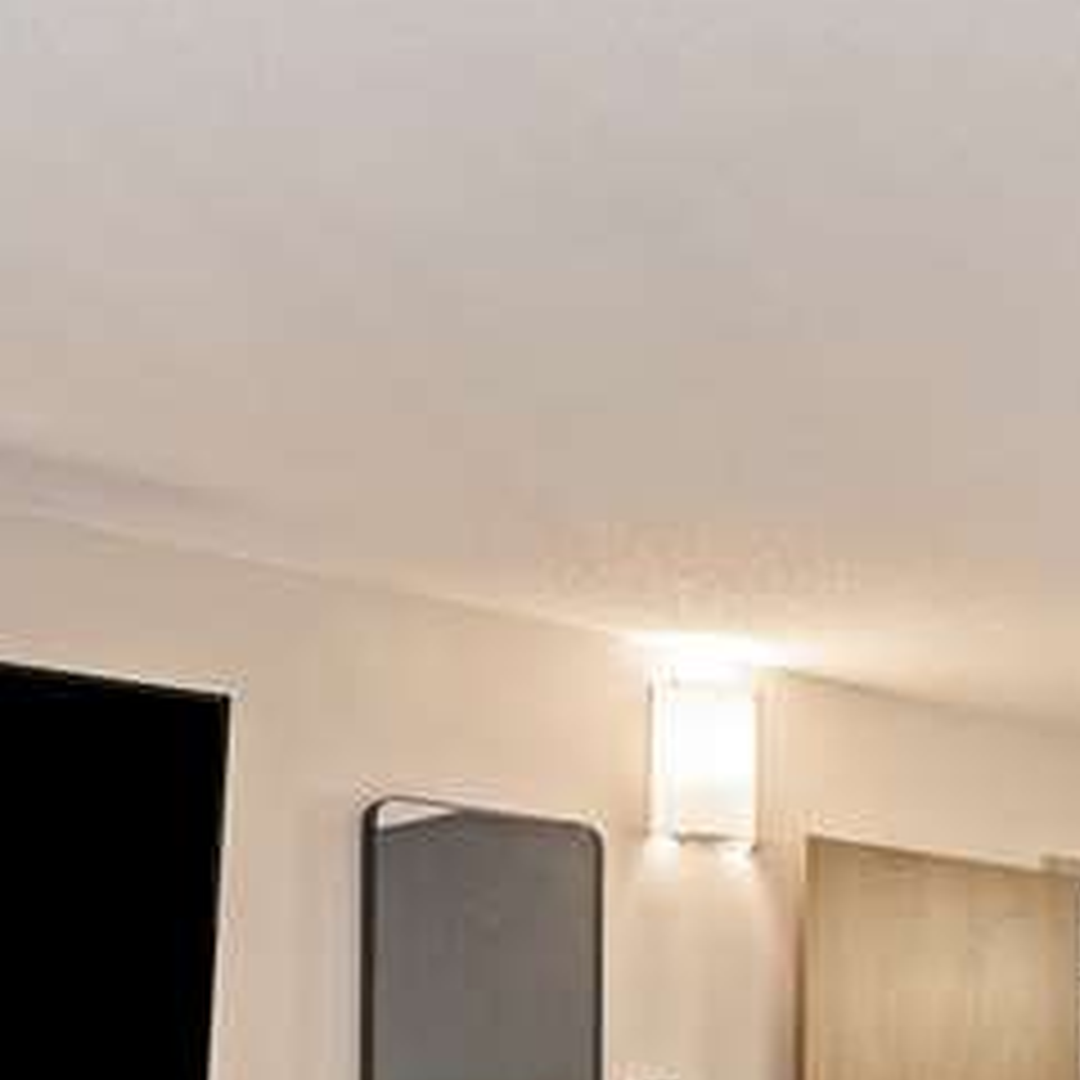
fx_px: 2111
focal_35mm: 60
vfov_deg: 26.6
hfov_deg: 28.4
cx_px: 749
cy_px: 1156
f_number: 11
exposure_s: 1.6
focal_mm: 16.5
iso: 200
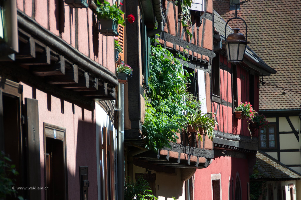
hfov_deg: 12.3
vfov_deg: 8.1
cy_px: 100
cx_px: 150
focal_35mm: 168
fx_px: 1402
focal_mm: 112
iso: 100
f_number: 5.3
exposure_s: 1/250
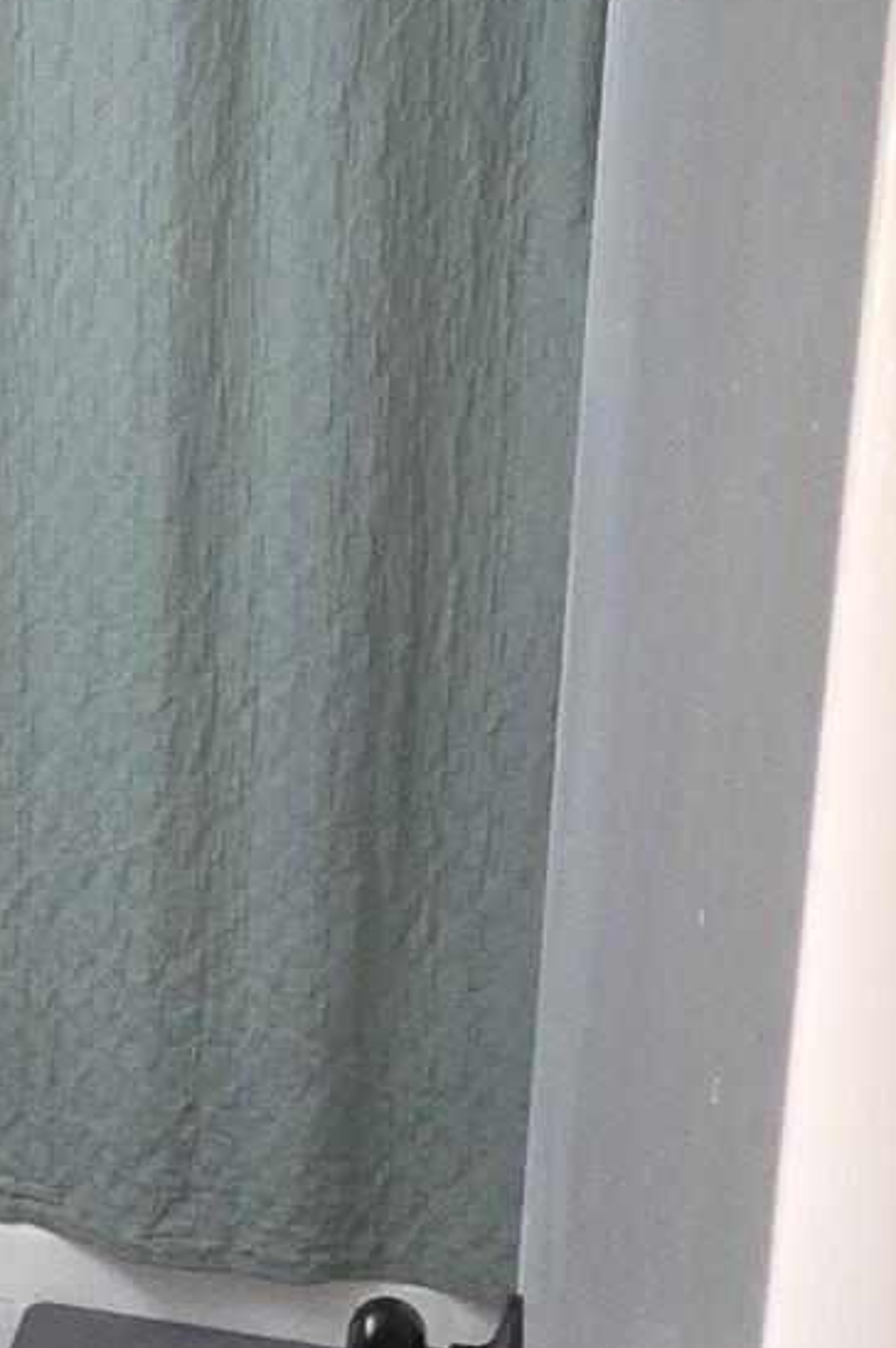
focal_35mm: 57
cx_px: -734
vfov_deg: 35.0
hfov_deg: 18.4
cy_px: 752
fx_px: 2131
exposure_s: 1/60
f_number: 2.2
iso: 250
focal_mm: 2.2
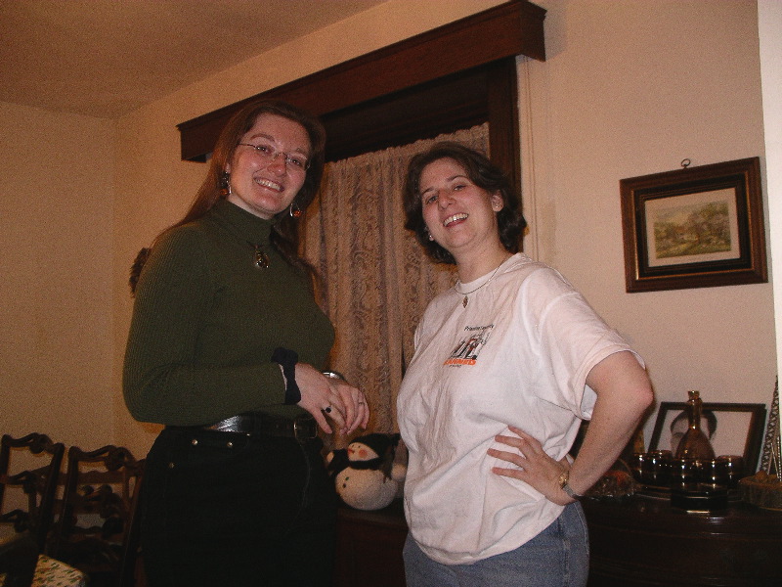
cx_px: 391
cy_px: 294
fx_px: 836
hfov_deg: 50.1
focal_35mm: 37
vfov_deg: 38.7
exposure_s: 1/40
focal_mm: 7.8
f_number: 2.8
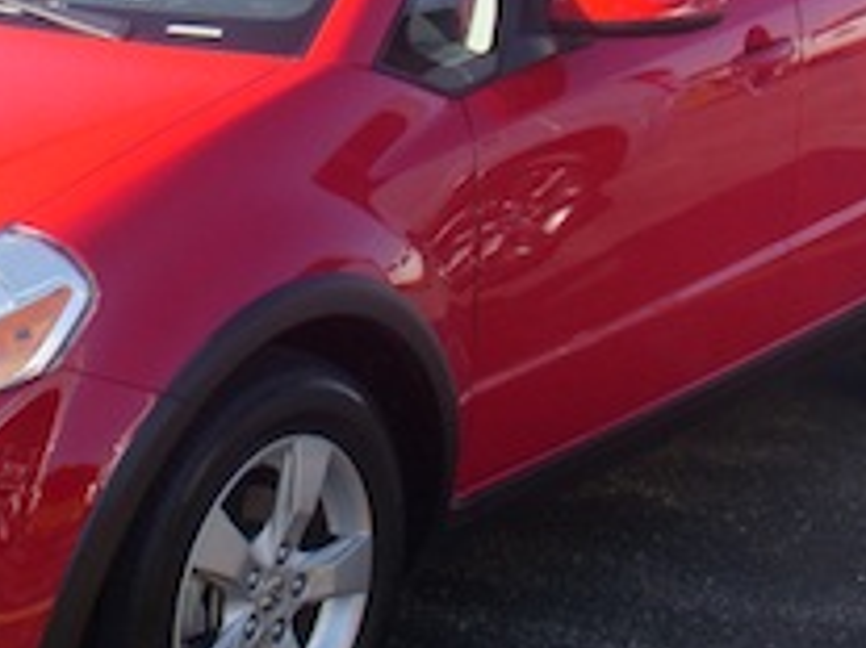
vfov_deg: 13.3
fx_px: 2750
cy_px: 67
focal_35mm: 110
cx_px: 222
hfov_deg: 17.8
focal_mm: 6.3
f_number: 3.3
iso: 100
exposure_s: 1/400
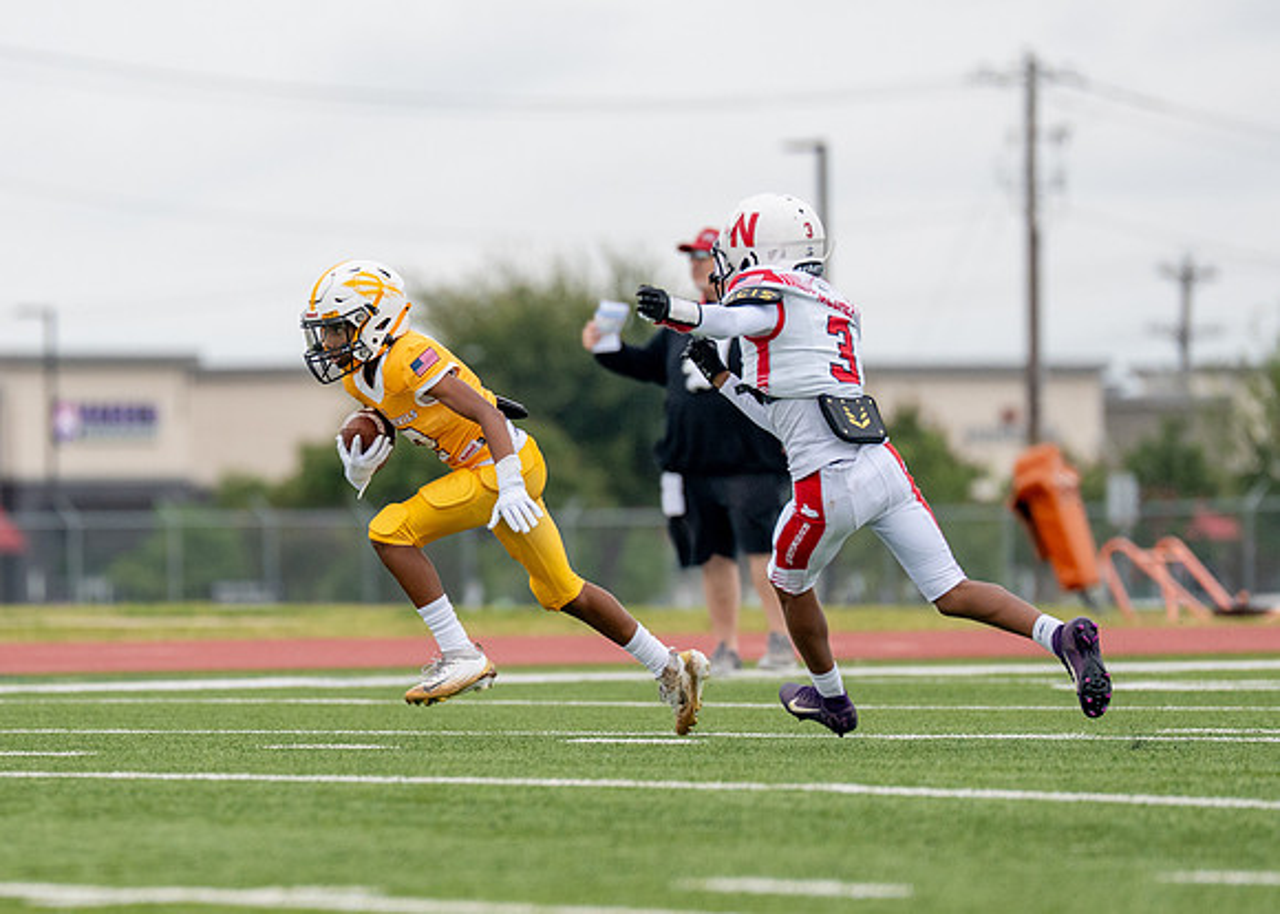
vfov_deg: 3.5
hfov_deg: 4.9
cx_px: 407
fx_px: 14858
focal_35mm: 409
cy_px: 482
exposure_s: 1/2000
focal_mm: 200
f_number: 2.8
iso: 400
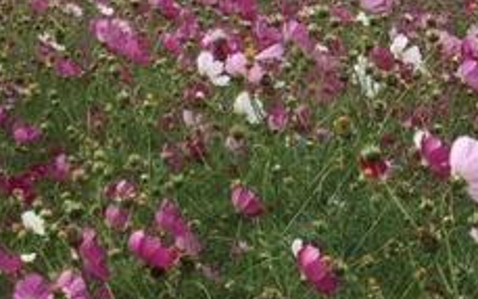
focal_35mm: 92
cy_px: 115
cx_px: 482
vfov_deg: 14.2
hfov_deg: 21.7
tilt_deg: -9.0
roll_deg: -0.9
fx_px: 1198
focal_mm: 3.3
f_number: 2.4
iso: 25
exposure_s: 1/1253
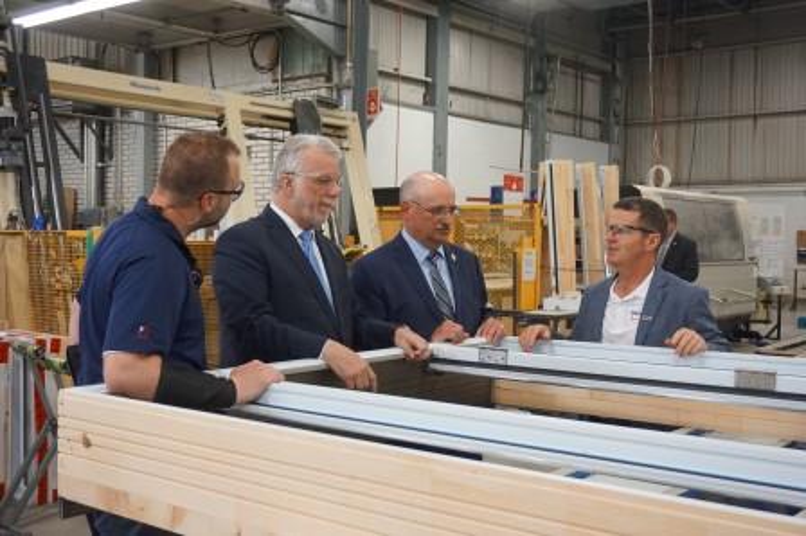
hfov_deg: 48.0
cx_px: 403
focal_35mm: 40
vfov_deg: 33.0
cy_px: 268
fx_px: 906
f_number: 4.5
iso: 2000
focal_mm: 27
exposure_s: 1/160
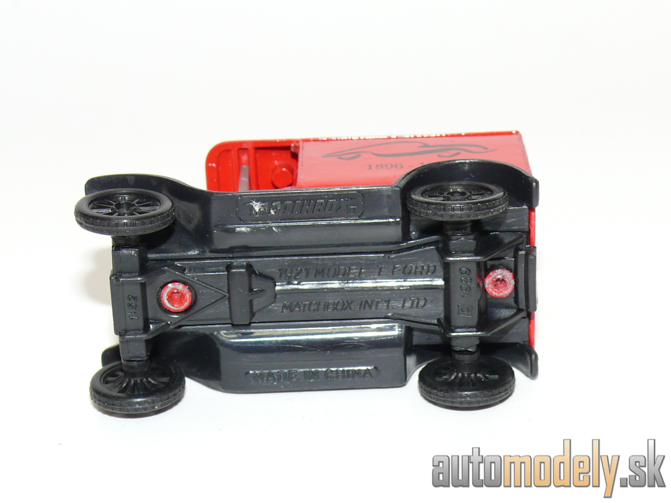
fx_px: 1841
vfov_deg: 15.6
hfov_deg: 20.7
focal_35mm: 95
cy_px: 252
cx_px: 336
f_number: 4
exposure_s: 1/30
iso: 100
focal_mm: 12.9
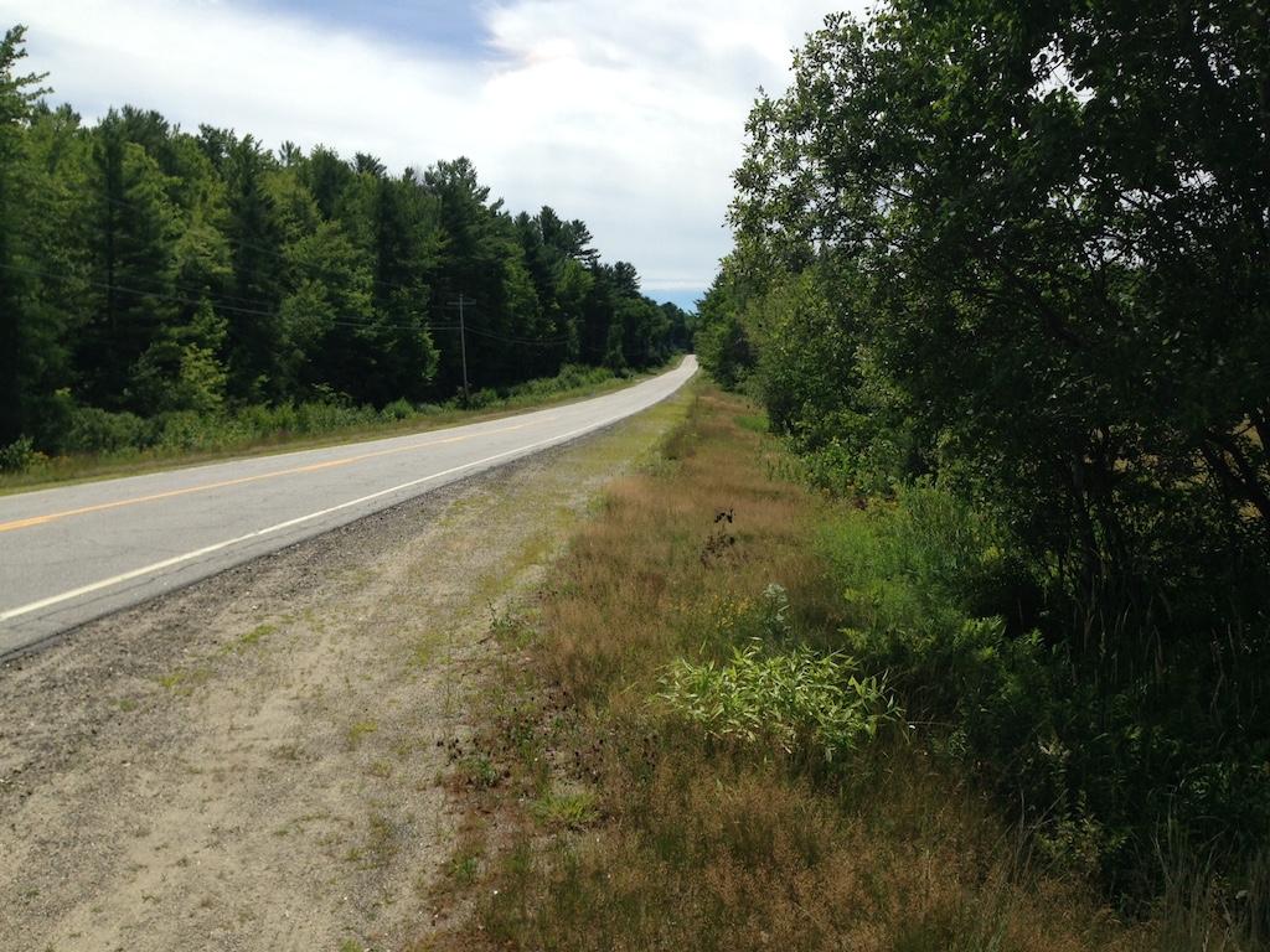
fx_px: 1211
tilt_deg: -6.0
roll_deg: +1.6
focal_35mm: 33
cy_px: 476
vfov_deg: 42.9
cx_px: 635
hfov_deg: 55.4
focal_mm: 4.12
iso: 50
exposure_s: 1/2088
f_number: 2.4
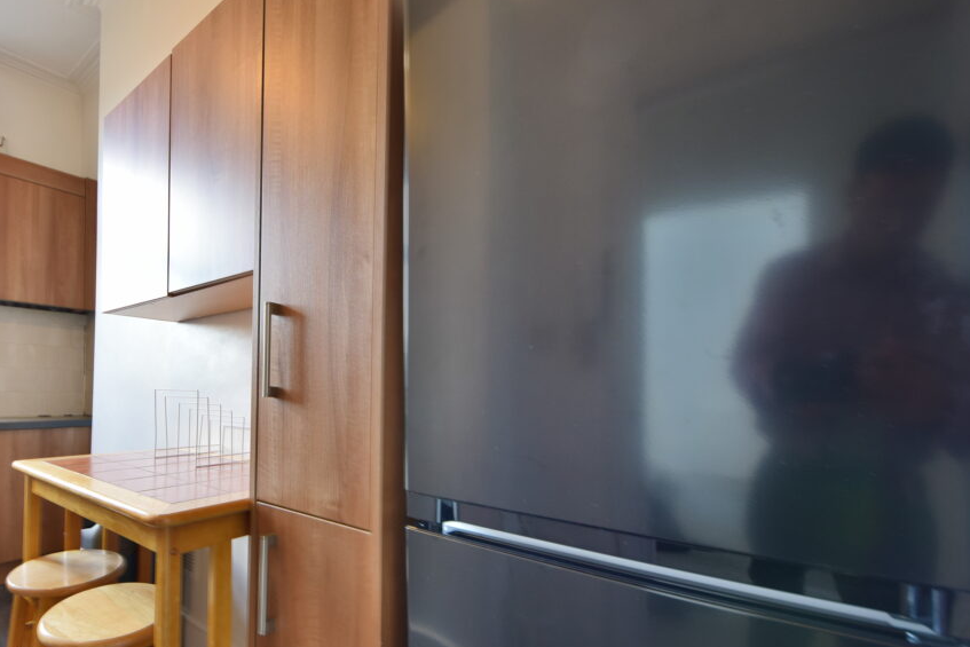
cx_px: 299
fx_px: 458
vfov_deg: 69.7
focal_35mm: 17
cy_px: 389
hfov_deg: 88.8
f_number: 4.5
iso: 400
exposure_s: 1/10
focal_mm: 8
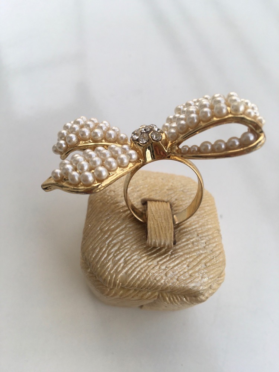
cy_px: 186
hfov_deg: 48.2
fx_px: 312
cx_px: 140
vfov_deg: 61.7
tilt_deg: -68.0
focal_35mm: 29
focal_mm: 4.15
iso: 25
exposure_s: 1/109
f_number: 2.2
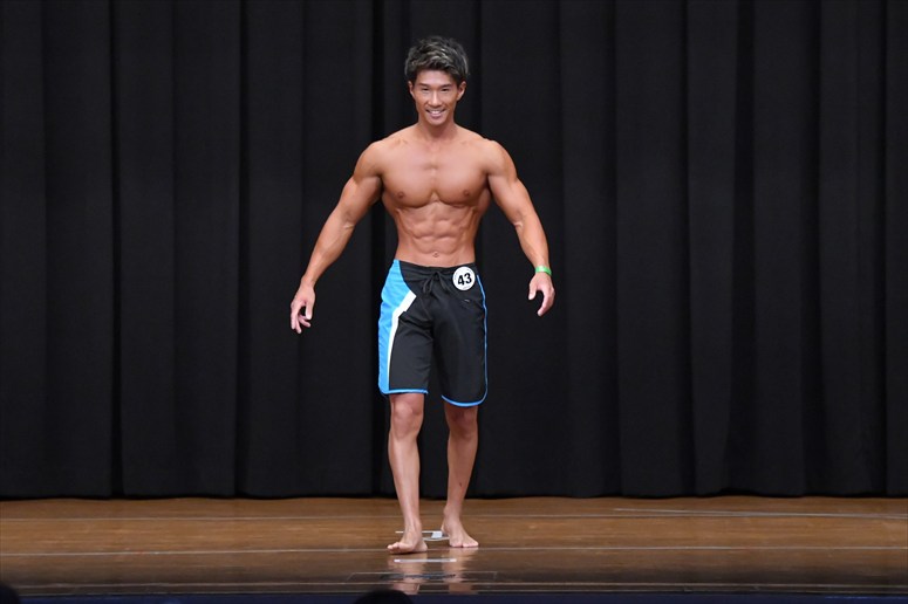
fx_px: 5672
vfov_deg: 6.1
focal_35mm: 225
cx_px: 454
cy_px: 302
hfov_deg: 9.2
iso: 8000
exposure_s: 1/400
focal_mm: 150
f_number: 5.6
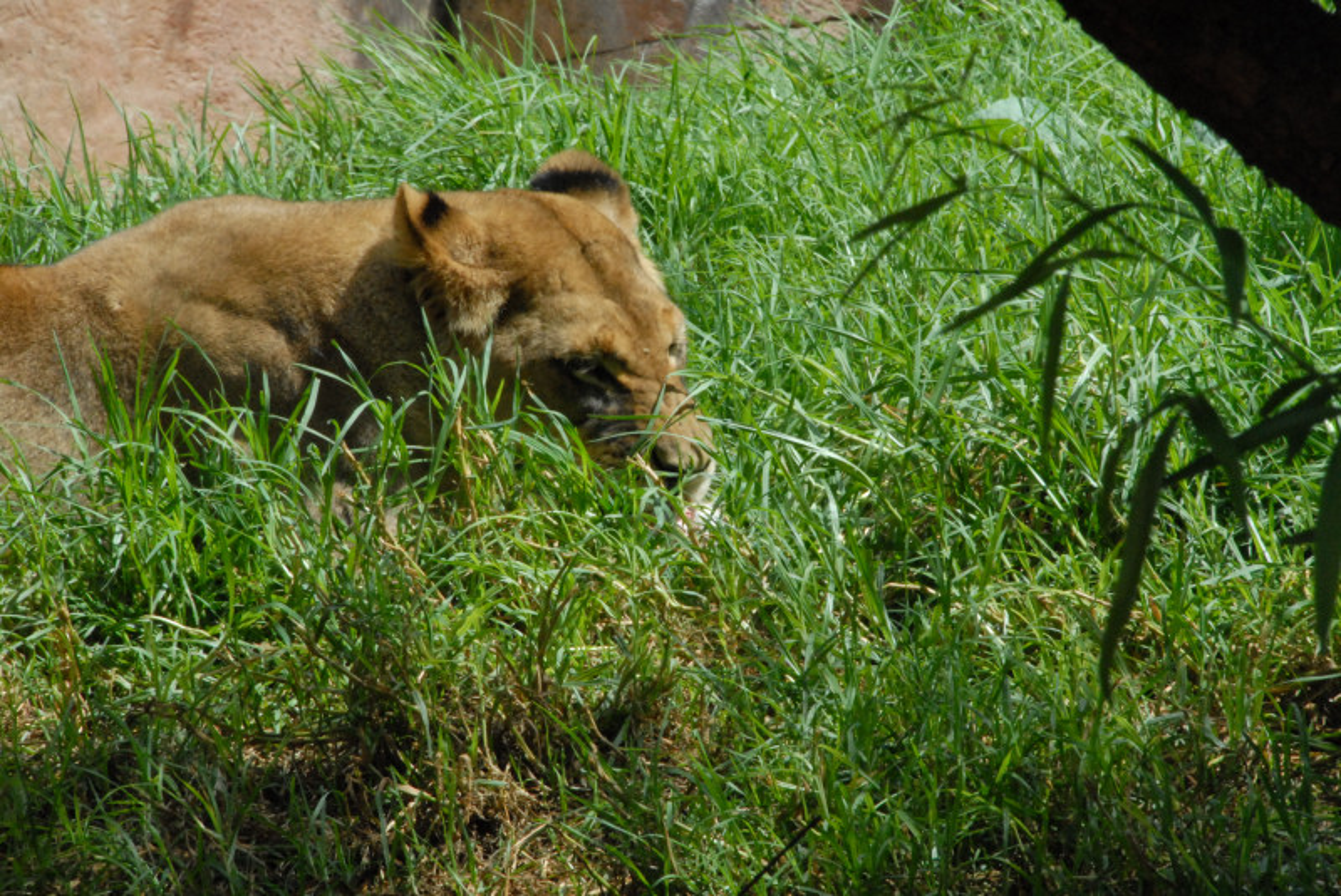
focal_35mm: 300
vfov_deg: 4.6
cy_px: 448
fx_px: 11185
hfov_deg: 6.9
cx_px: 670
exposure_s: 1/125
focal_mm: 200
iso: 1100
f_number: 29
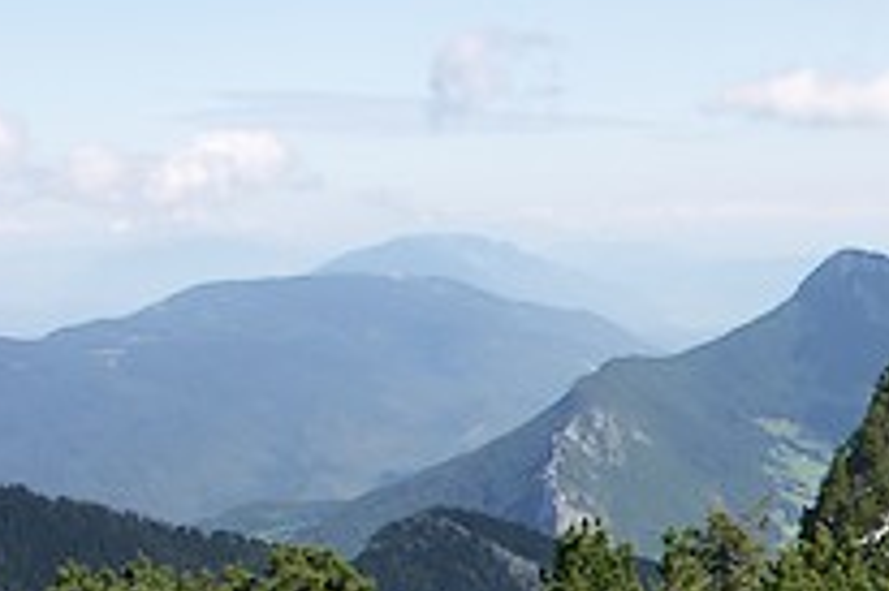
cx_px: 1226
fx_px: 2245
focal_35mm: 91
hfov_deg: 20.1
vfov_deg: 14.0
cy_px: 902
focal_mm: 7.77
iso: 64
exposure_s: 1/250
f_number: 5.6
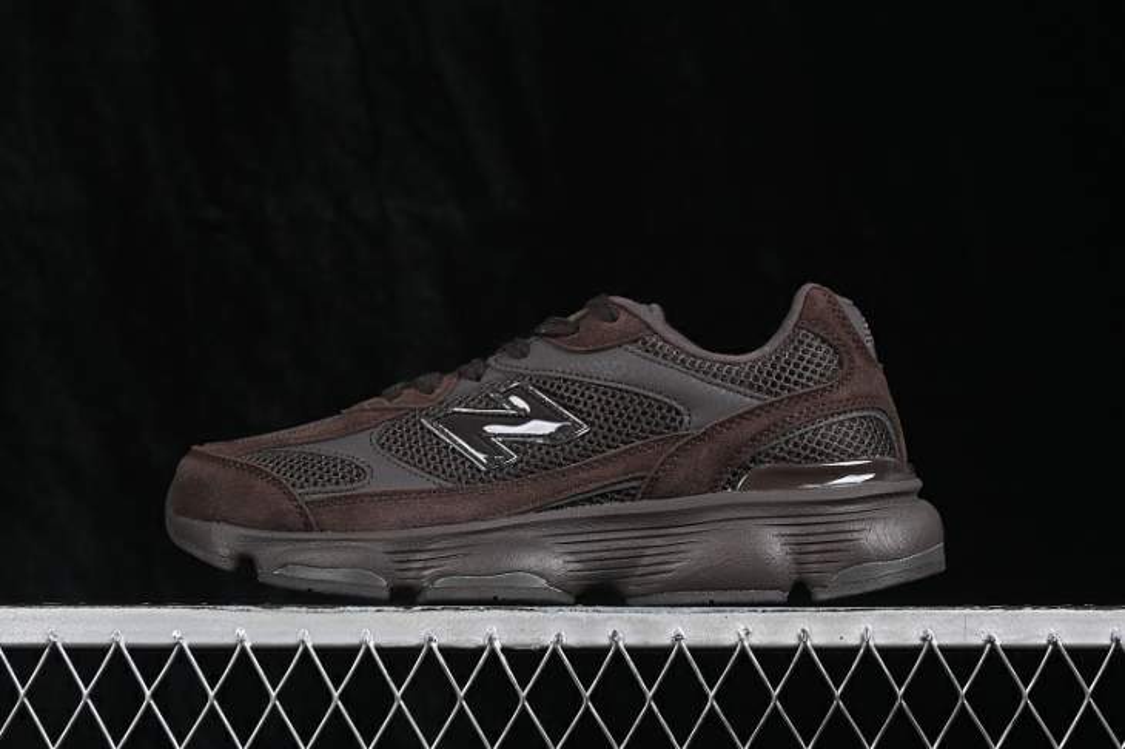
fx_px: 2343
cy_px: 374
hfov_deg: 27.0
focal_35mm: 75
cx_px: 562
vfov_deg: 18.2
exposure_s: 1/60
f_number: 6.3
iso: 160
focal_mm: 50
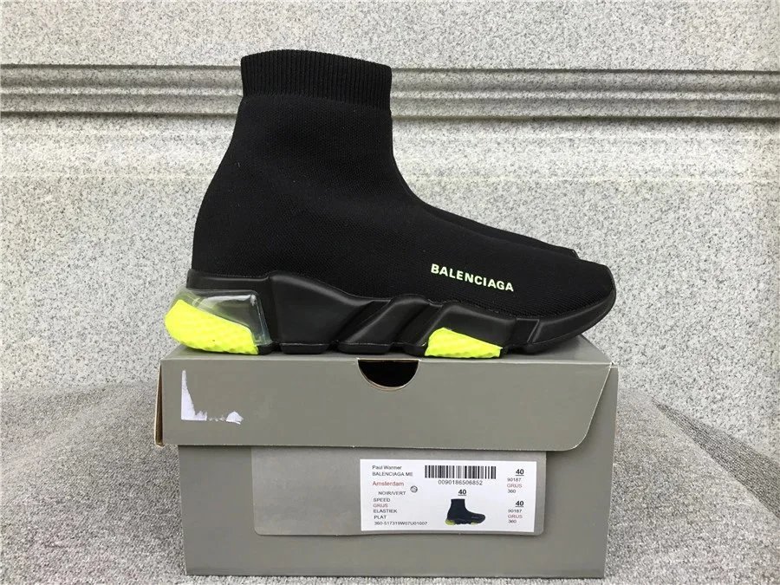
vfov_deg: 45.4
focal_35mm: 31
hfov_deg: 58.4
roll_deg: +0.1
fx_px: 699
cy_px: 292
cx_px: 390
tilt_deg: -9.4
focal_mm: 3.3
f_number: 2.4
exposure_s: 1/100
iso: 40
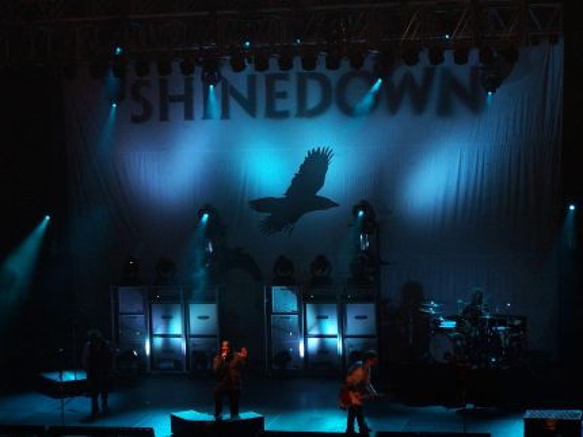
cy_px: 218
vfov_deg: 18.0
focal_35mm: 82
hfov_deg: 23.9
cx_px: 292
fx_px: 1380
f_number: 3.2
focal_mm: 13.7
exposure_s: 1/90
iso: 140
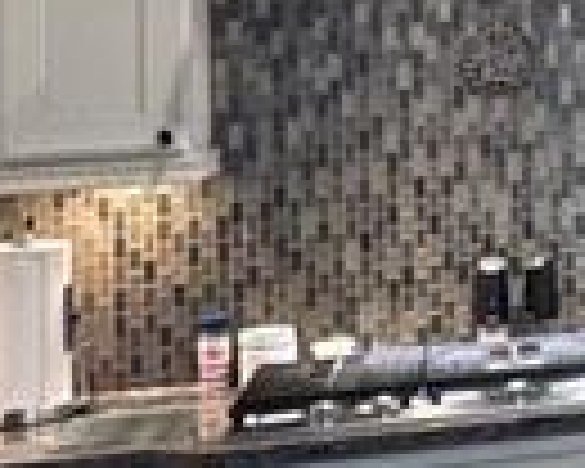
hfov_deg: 12.4
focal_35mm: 126
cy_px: -158
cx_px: 1364
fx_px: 2182
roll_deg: +2.7
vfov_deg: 11.9
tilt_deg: +4.3
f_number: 2.2
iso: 200
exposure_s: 1/60
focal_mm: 2.22
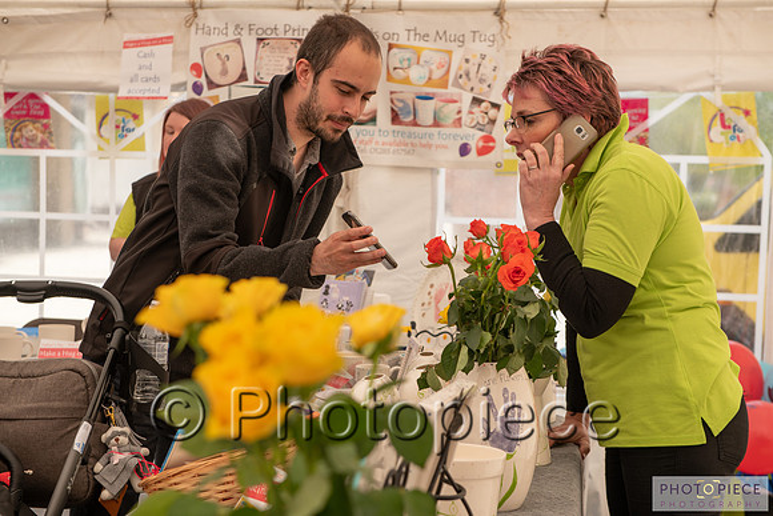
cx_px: 386
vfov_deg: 19.5
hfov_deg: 28.8
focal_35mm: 70
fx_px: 1503
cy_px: 258
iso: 72
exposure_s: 1/200
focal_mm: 70
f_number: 5.6
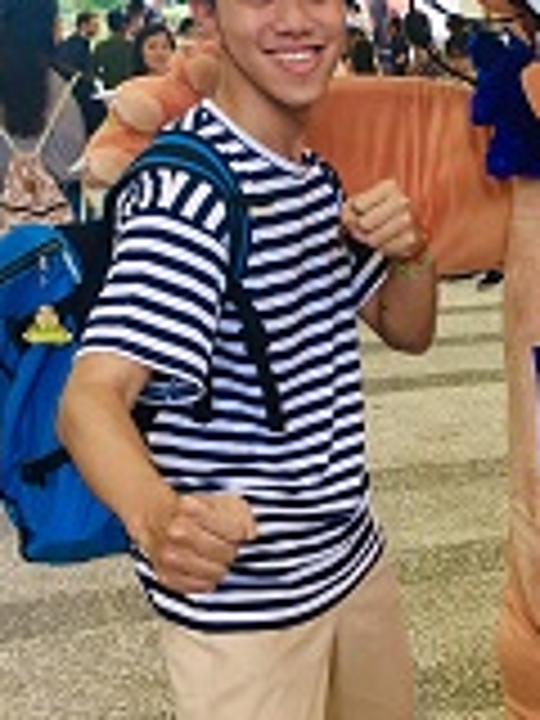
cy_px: 414
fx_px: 1518
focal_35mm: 73
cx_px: 538
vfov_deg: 26.6
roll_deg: -0.5
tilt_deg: -13.0
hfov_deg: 19.6
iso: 50
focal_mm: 4.15
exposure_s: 1/17
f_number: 2.2
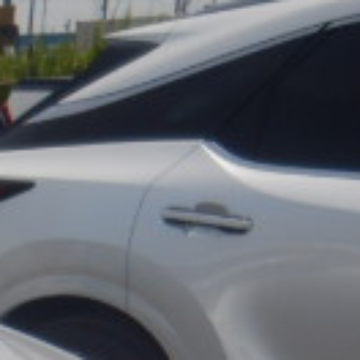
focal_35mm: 103
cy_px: 652
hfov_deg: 14.6
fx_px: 1212
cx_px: -303
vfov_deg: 14.7
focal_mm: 4.3
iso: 125
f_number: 2.8
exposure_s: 1/800
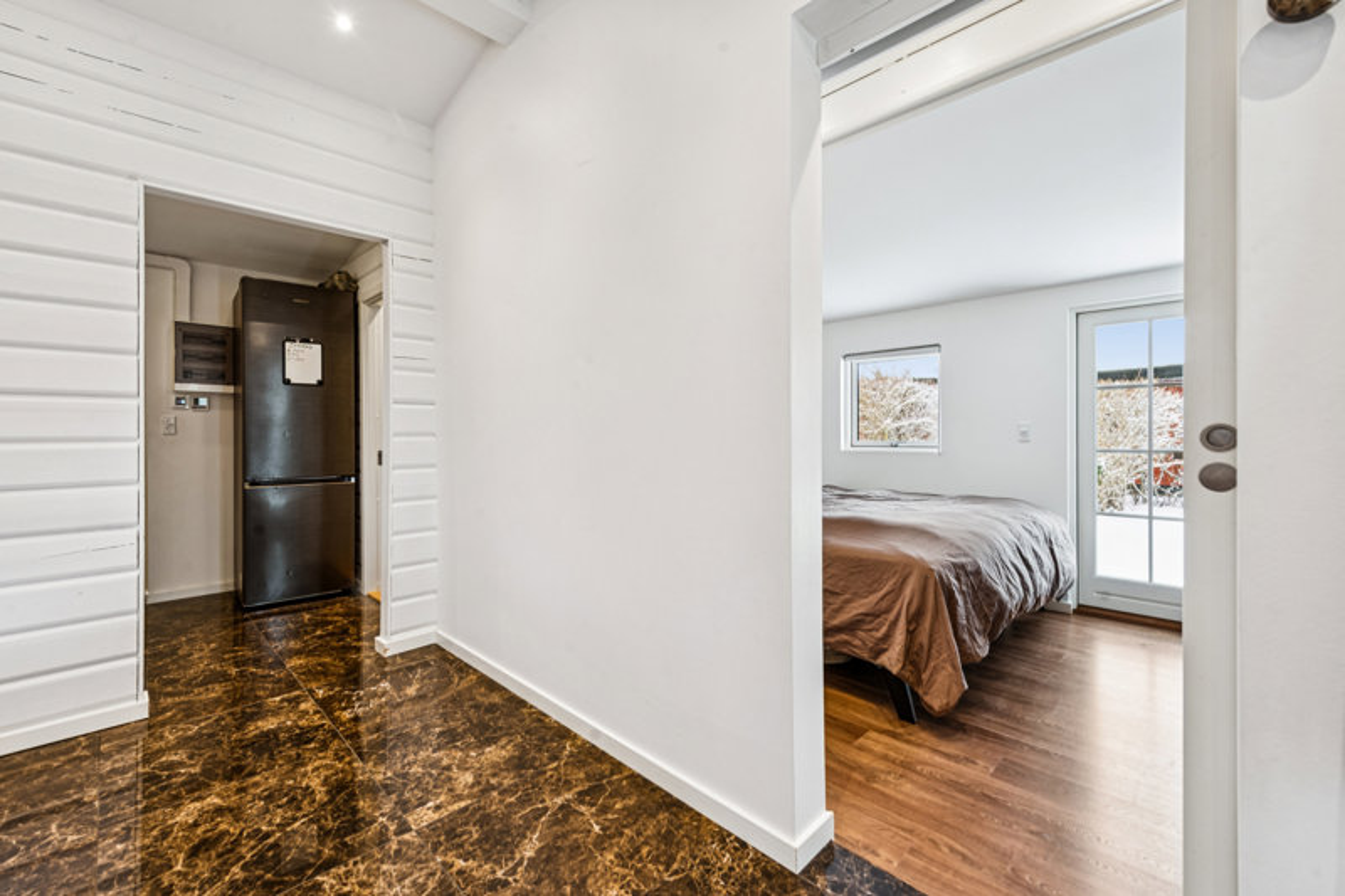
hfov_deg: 100.4
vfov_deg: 77.3
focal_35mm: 15
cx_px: 672
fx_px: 560
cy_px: 448
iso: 200
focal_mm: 15
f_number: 10
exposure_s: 1/5
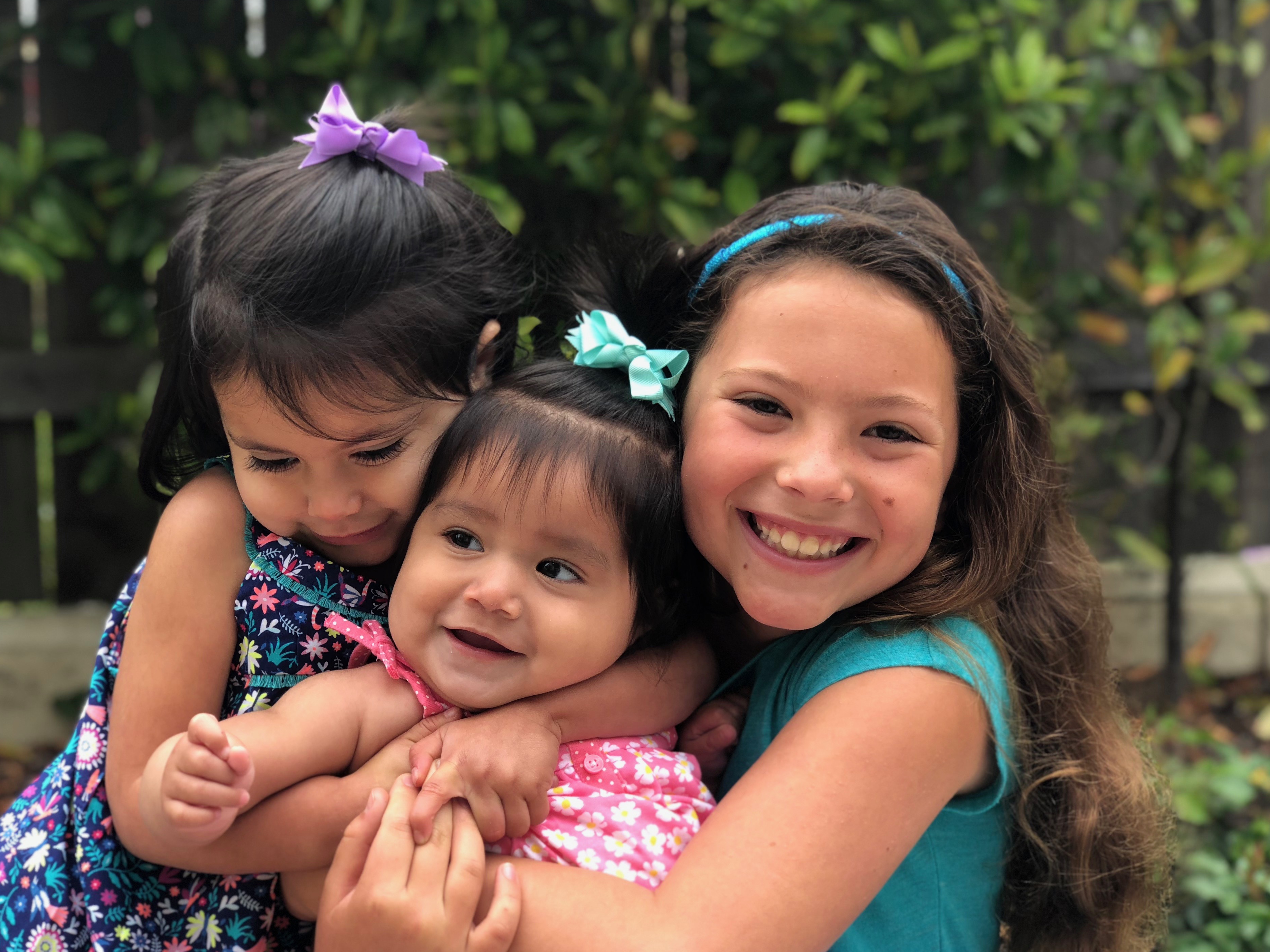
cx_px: 600
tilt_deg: -8.1
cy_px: 481
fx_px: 2055
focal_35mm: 56
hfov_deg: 34.3
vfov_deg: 26.1
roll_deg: -0.1
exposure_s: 1/120
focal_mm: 6
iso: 20
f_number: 2.4
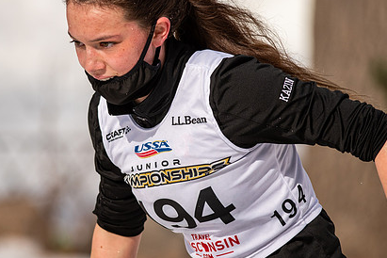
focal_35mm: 635
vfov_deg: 2.2
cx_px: 140
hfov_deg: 3.2
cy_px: 142
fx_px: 6826
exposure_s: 1/6400
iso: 400
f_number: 4
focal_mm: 300
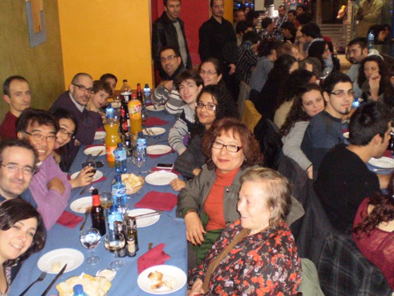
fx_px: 467
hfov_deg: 45.8
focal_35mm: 41
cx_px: 194
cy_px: 142
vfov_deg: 35.1
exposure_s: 1/30
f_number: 3.1
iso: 500
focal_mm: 6.3
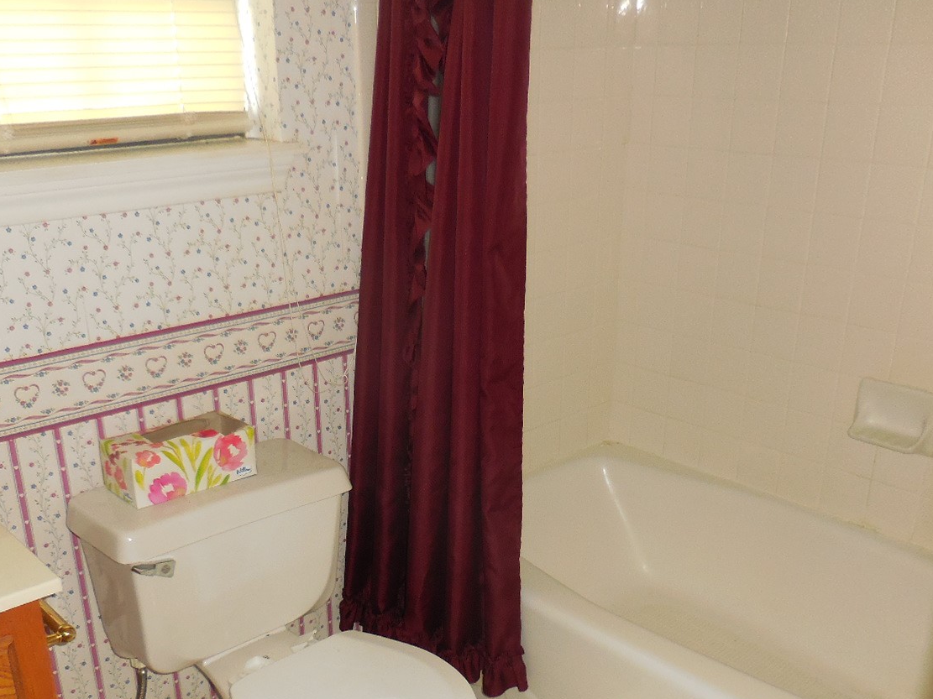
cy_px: 460
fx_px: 970
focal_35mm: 36
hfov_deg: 51.3
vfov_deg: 39.2
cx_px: 439
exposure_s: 1/25
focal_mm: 4.5
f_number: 3.3
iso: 200
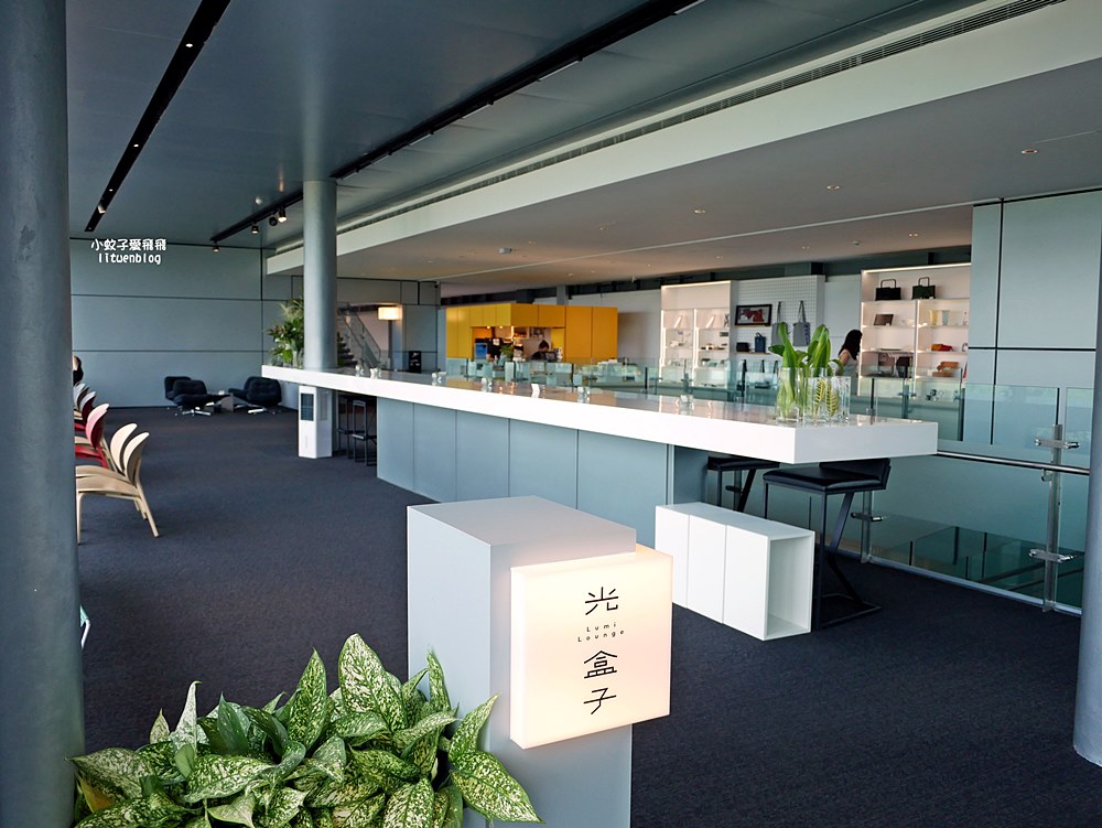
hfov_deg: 63.4
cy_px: 414
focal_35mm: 28
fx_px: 892
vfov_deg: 49.8
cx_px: 551
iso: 200
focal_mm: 14
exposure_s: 1/250
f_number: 2.5
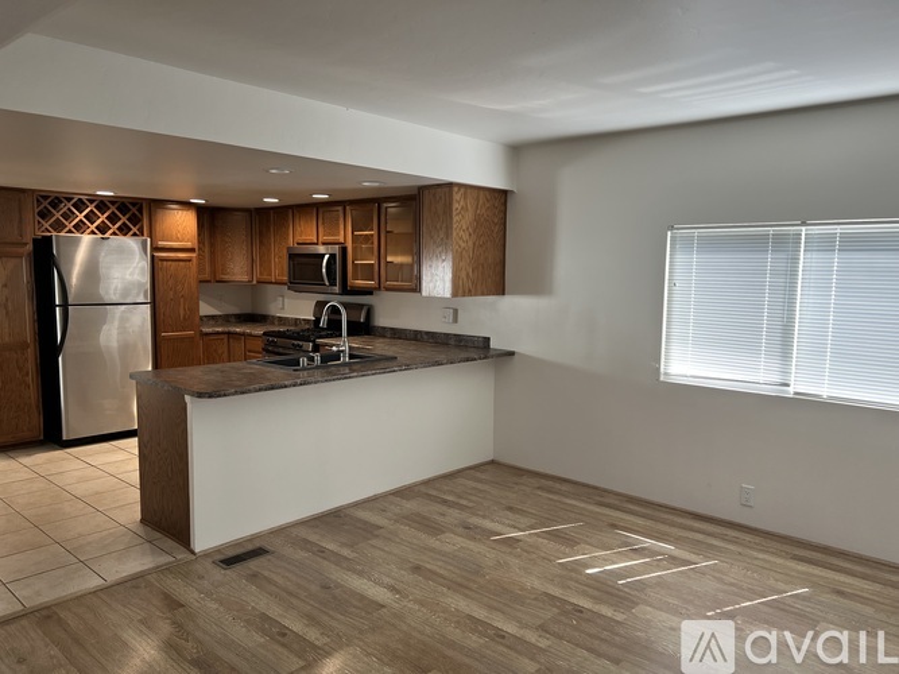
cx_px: 450
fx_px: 675
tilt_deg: -7.3
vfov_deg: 53.0
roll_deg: -0.7
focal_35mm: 26
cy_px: 337
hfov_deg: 67.3
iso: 80
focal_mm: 5.7
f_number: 1.5
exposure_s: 1/120
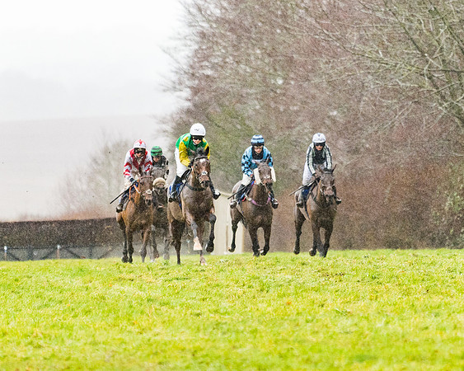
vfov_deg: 3.7
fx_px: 5673
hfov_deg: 4.7
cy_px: 194
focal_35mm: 413
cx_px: 213
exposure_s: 1/1250
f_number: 2.8
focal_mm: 200
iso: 1600
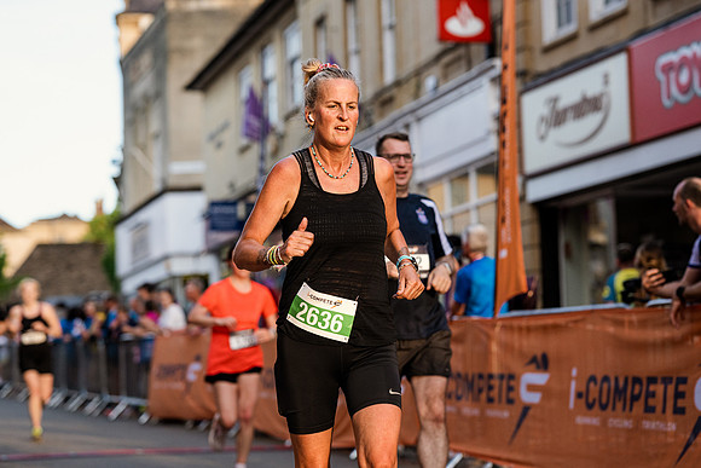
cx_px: 350
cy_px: 215
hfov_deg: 21.6
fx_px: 1840
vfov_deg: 14.5
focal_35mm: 94
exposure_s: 1/2000
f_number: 2.8
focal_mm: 85
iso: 640
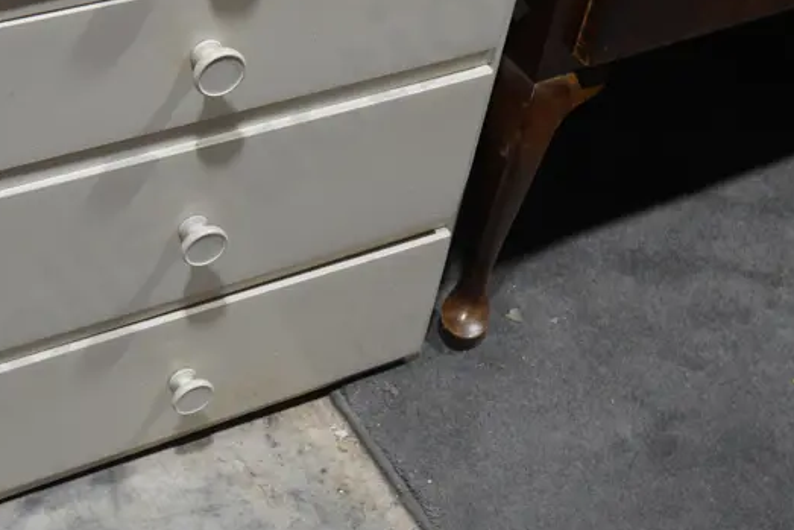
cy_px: 157
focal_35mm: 57
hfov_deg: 34.8
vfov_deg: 23.6
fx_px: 1257
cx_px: 275
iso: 200
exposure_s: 1/80
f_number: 3.5
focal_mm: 14
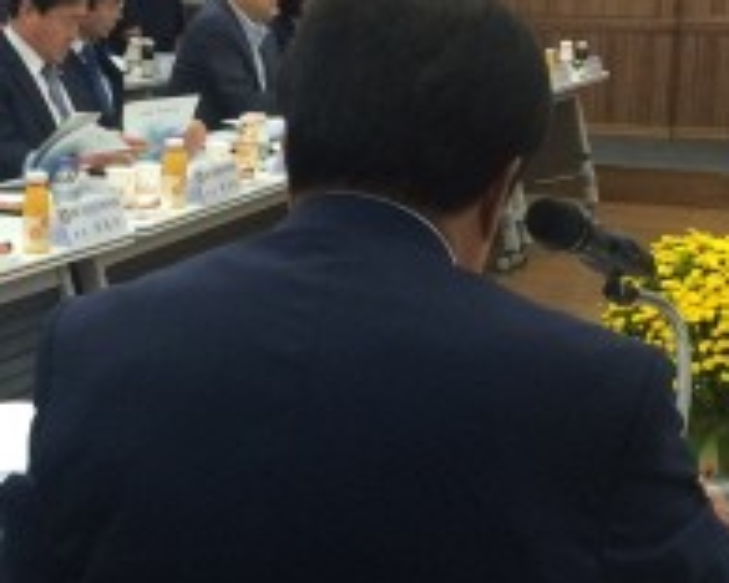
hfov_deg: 23.8
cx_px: 307
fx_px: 1726
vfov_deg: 19.2
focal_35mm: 80
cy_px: 344
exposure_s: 1/30
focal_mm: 4.15
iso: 100
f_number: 2.2
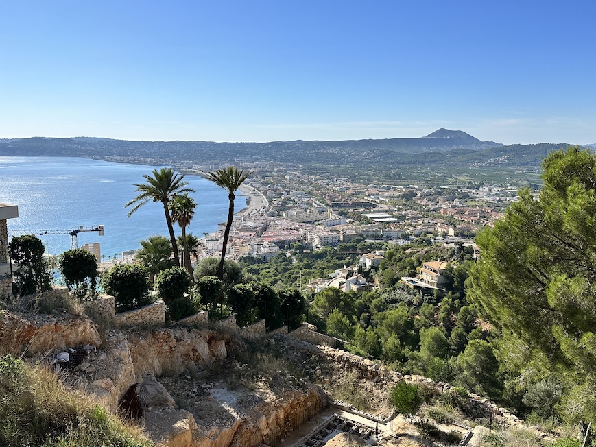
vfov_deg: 48.2
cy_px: 212
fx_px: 499
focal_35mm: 29
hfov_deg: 61.3
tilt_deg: -8.5
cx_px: 349
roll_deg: -1.1
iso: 80
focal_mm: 6.86
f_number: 1.78
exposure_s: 1/6623
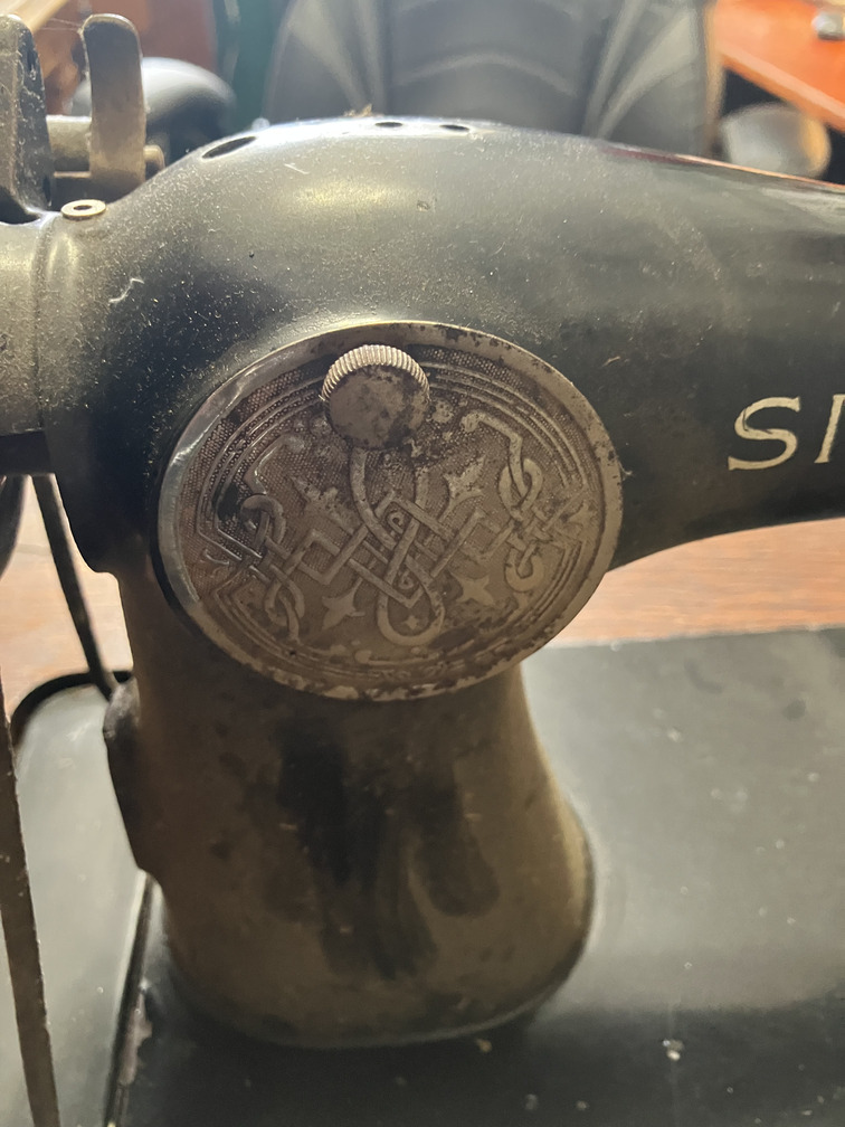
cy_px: 564
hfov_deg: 49.7
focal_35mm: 28
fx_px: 911
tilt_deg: -34.9
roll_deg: -1.7
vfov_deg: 63.4
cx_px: 422
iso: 400
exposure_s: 1/36
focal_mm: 3.99
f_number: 1.8
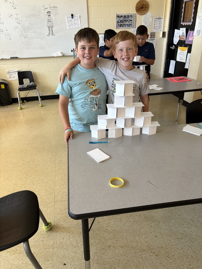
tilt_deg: -26.4
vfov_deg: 67.3
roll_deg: +2.2
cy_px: 134
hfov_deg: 53.1
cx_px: 101
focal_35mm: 26
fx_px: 202
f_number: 1.6
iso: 200
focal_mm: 5.96
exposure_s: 1/60
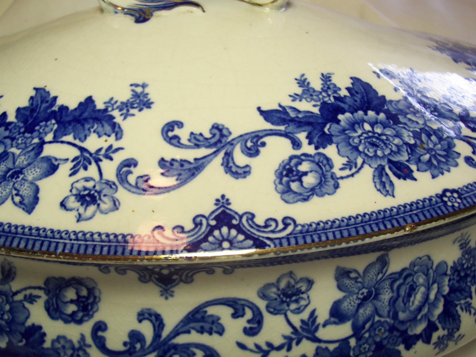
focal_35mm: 37
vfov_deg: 38.7
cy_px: 178
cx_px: 238
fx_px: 509
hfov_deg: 50.1
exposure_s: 1/45
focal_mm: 5.6
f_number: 2.8
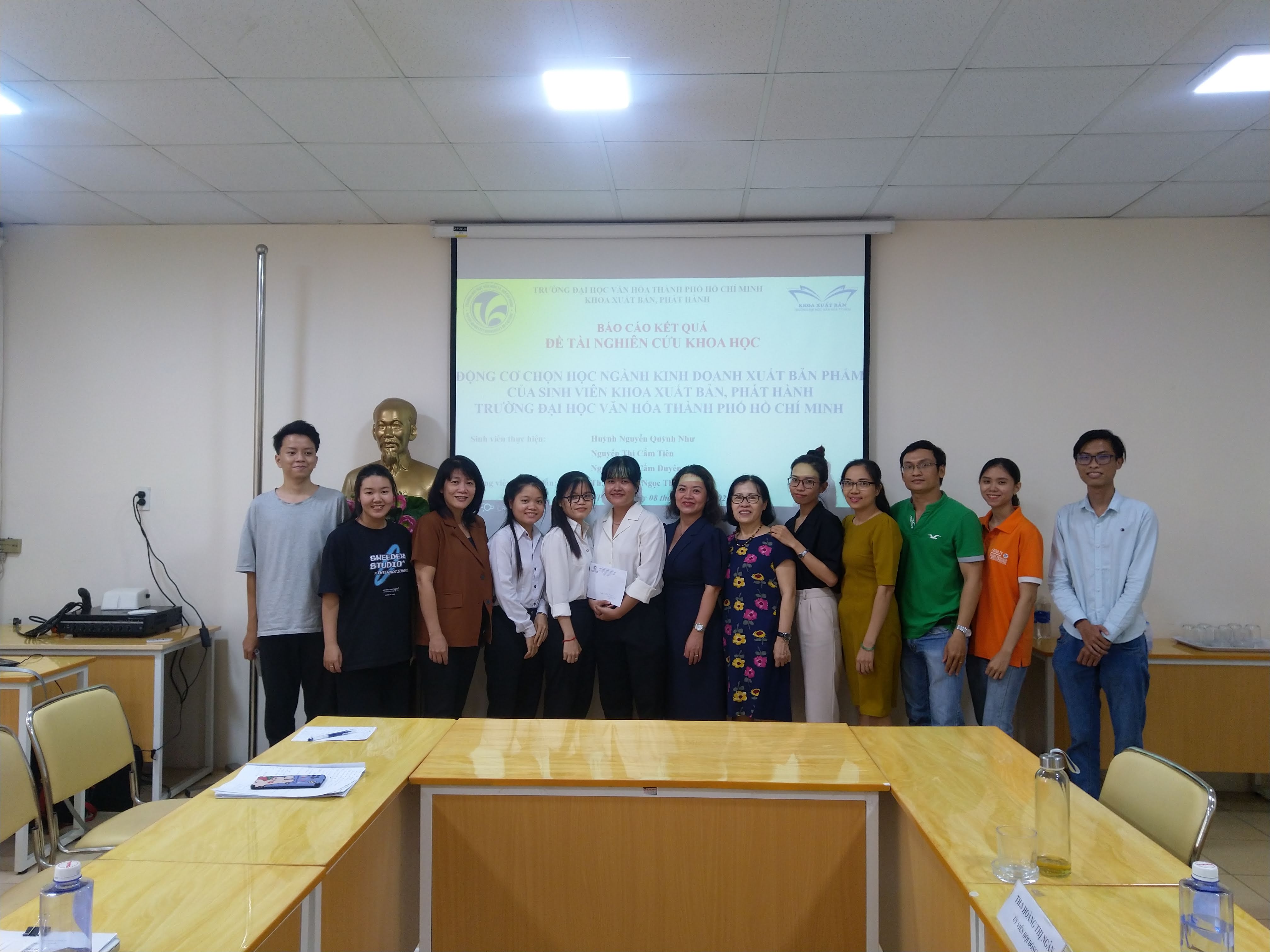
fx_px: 917
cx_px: 635
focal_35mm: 25
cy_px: 476
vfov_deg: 54.9
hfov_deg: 69.4
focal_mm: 4.28
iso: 100
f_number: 1.75
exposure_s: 1/33
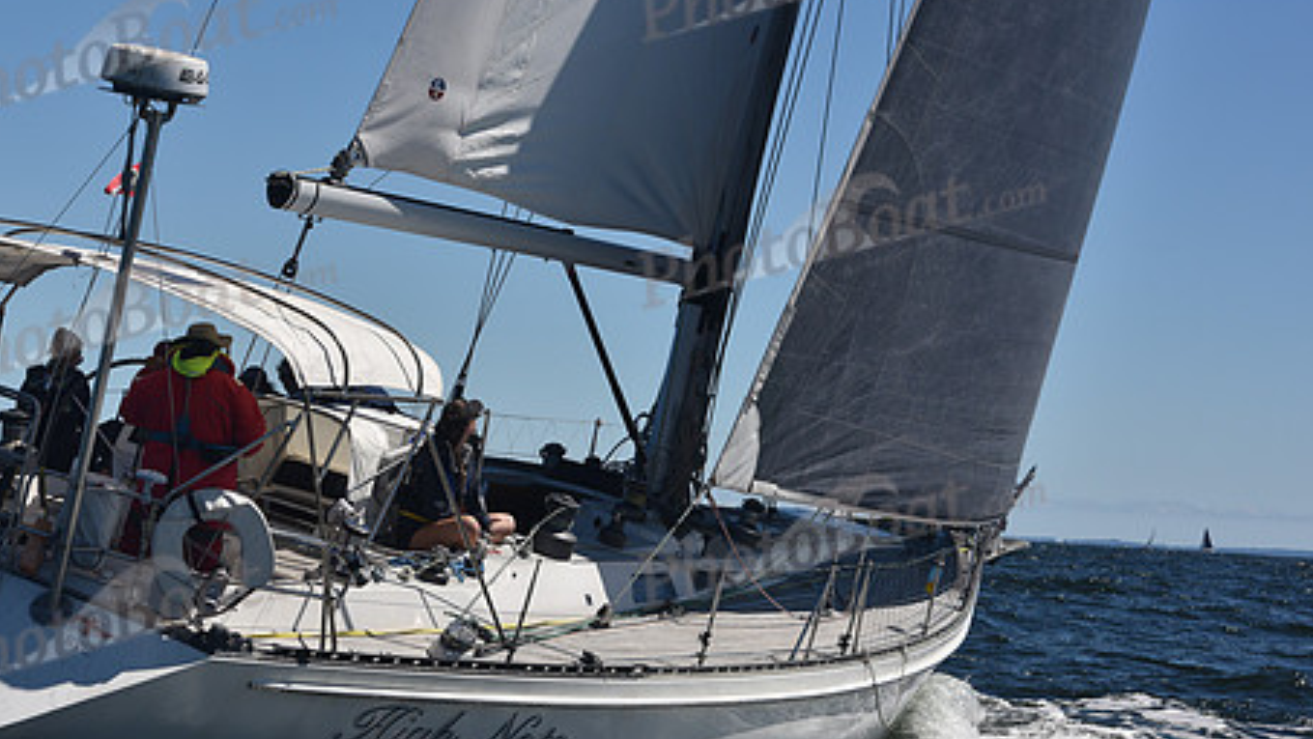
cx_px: 490
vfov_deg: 12.9
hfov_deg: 22.6
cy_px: 425
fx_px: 3273
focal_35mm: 94
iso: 200
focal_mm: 70
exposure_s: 1/800
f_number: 7.1
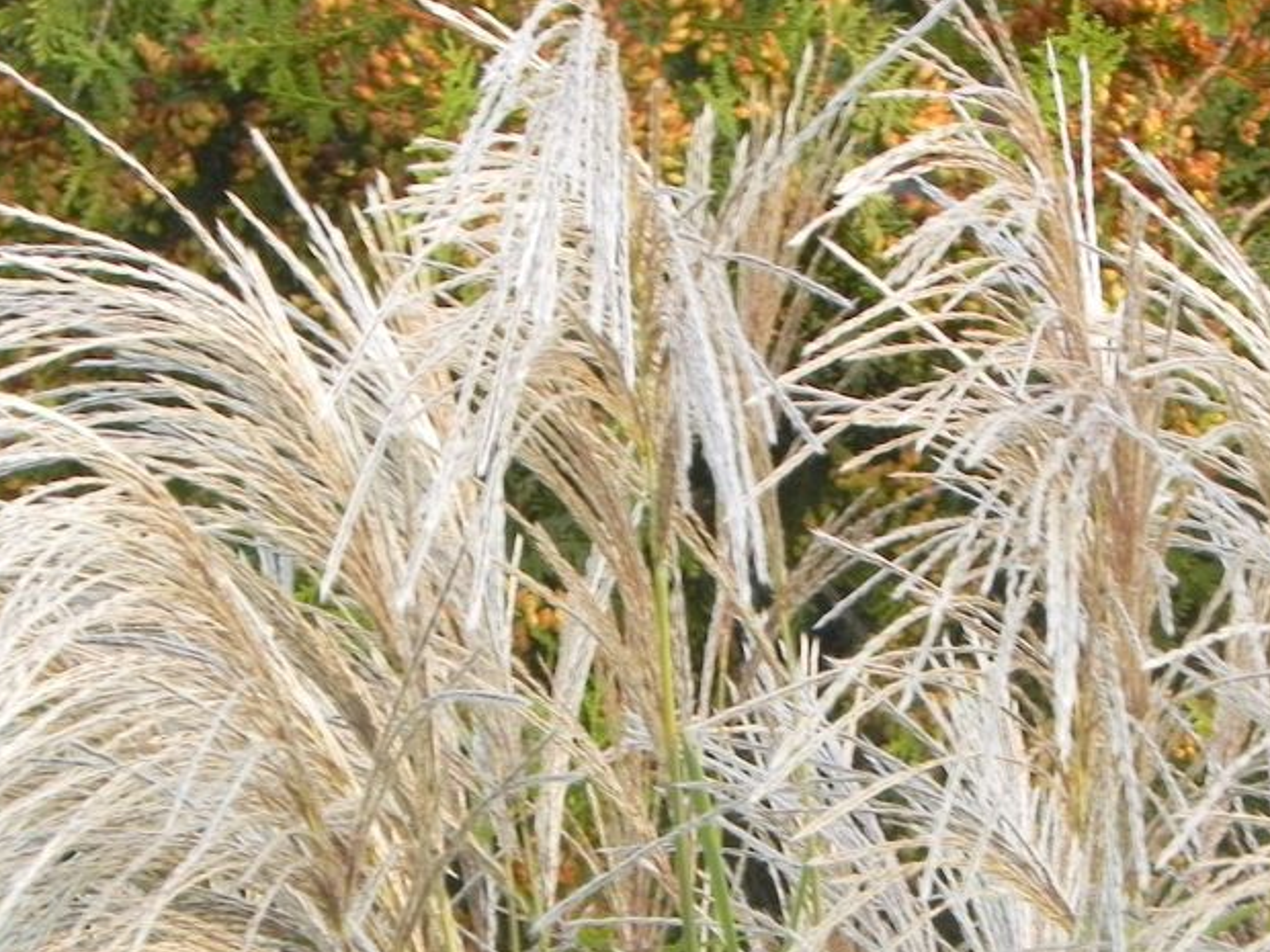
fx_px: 15593
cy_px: 766
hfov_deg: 4.7
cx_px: 616
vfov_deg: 3.5
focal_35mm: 425
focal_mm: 44
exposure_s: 1/13
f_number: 5
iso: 160
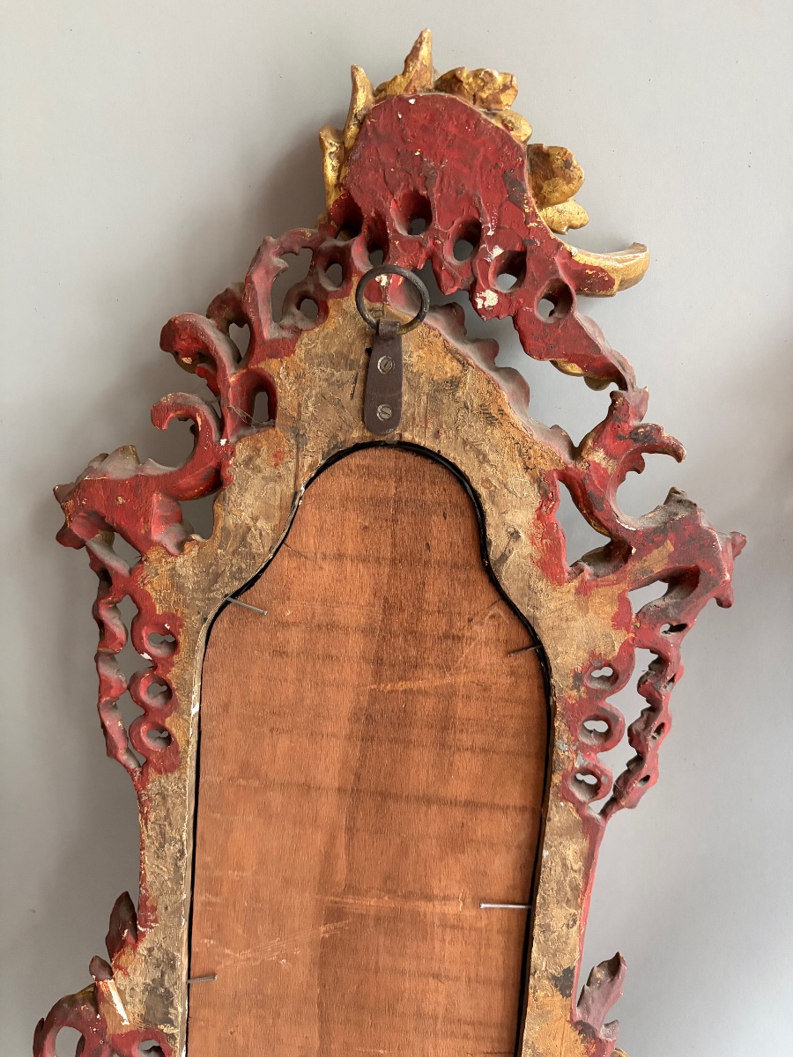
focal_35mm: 26
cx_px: 396
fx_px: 794
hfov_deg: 53.1
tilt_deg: -18.8
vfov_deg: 67.3
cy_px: 528
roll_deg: +1.4
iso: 640
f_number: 1.6
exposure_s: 1/38
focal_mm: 5.96
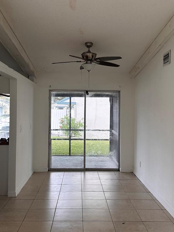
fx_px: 241
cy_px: 104
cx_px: 80
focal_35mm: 36
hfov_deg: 39.6
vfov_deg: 51.3
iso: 100
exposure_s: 1/142
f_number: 1.78
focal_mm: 6.86
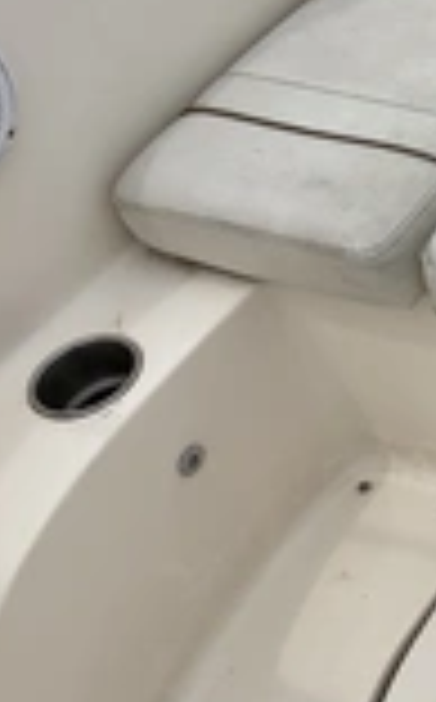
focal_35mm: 79
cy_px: 176
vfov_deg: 25.9
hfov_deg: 13.9
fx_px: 1508
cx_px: 881
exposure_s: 1/4065
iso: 25
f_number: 1.8
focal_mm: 3
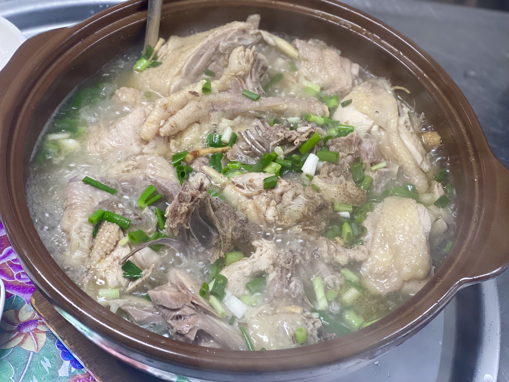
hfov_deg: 36.8
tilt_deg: -51.9
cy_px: 191
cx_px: 254
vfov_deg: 28.0
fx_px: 765
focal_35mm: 52
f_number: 2
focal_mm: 6
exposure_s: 1/60
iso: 125
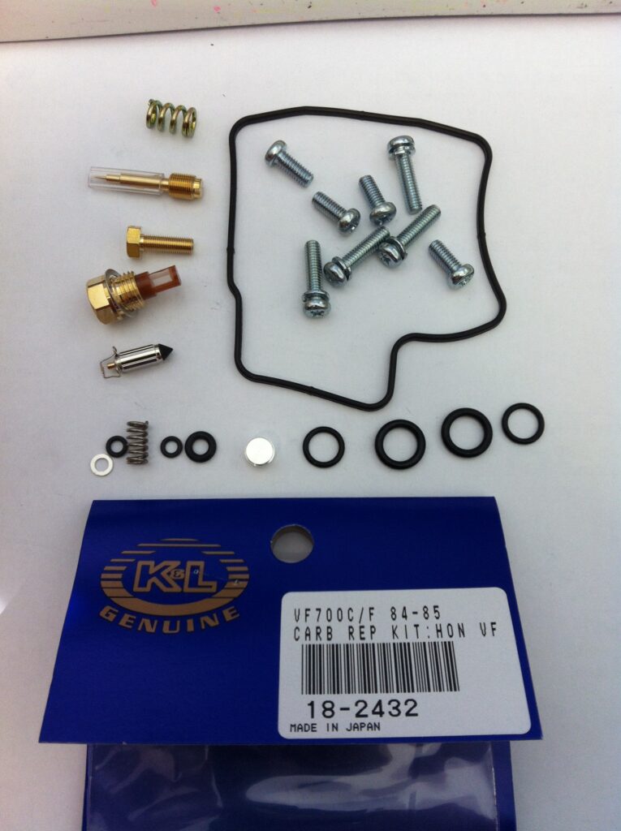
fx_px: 839
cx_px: 310
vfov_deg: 52.7
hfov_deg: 40.6
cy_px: 416
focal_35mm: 35
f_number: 2.8
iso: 80
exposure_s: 1/20
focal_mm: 3.85
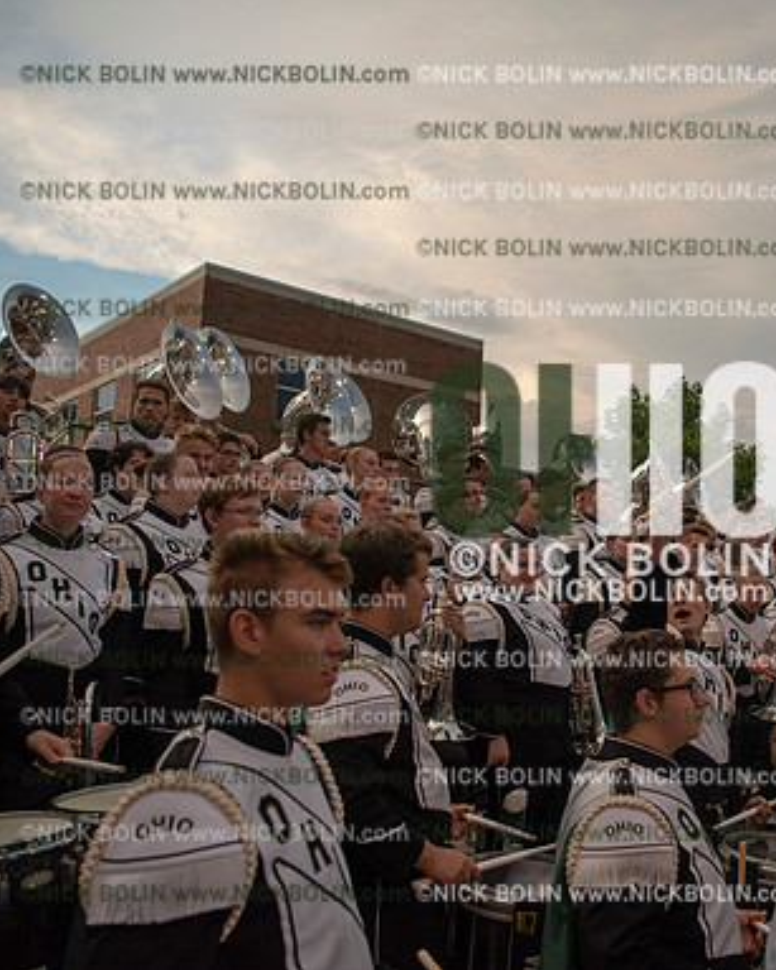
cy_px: 484
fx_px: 976
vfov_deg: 52.9
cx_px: 609
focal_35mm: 34
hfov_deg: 41.7
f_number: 3.2
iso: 800
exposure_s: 1/640
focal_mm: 24
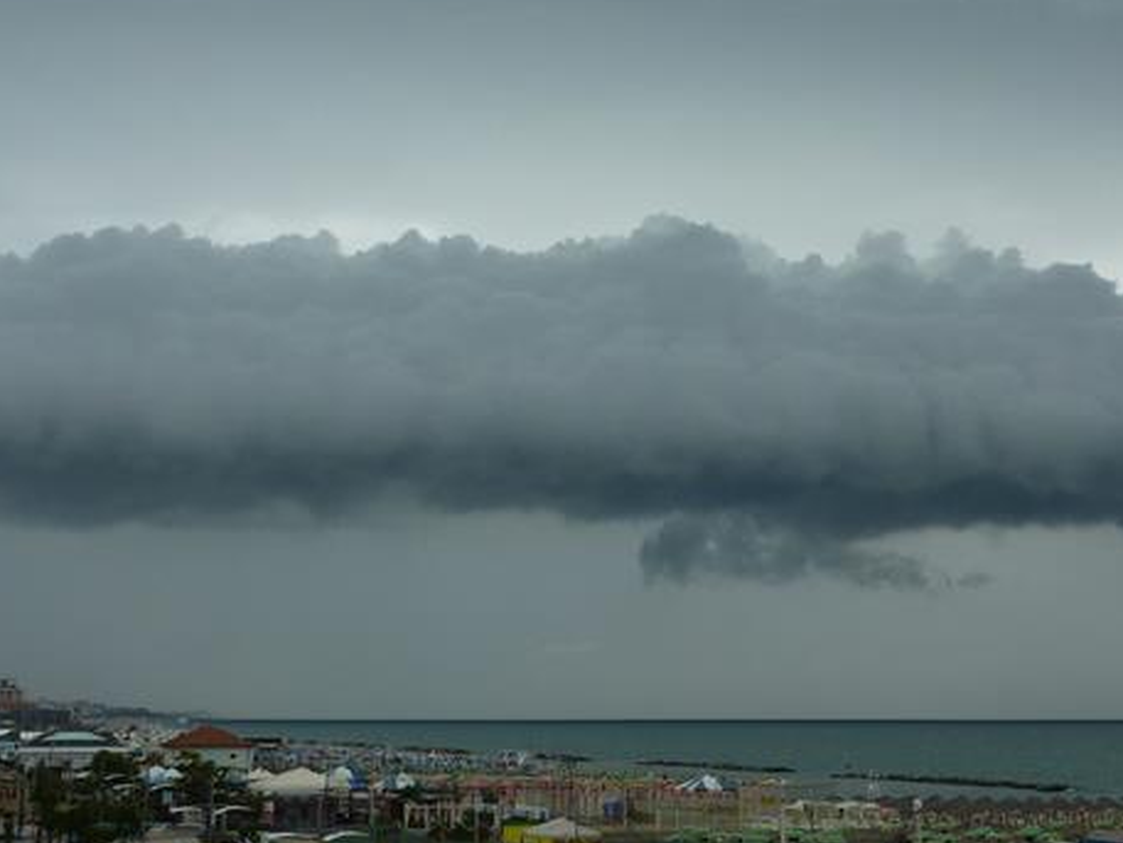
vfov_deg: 26.1
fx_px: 1817
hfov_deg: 34.0
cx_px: 762
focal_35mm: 56
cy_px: 386
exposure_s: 1/500
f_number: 5.6
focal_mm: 5.3
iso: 80
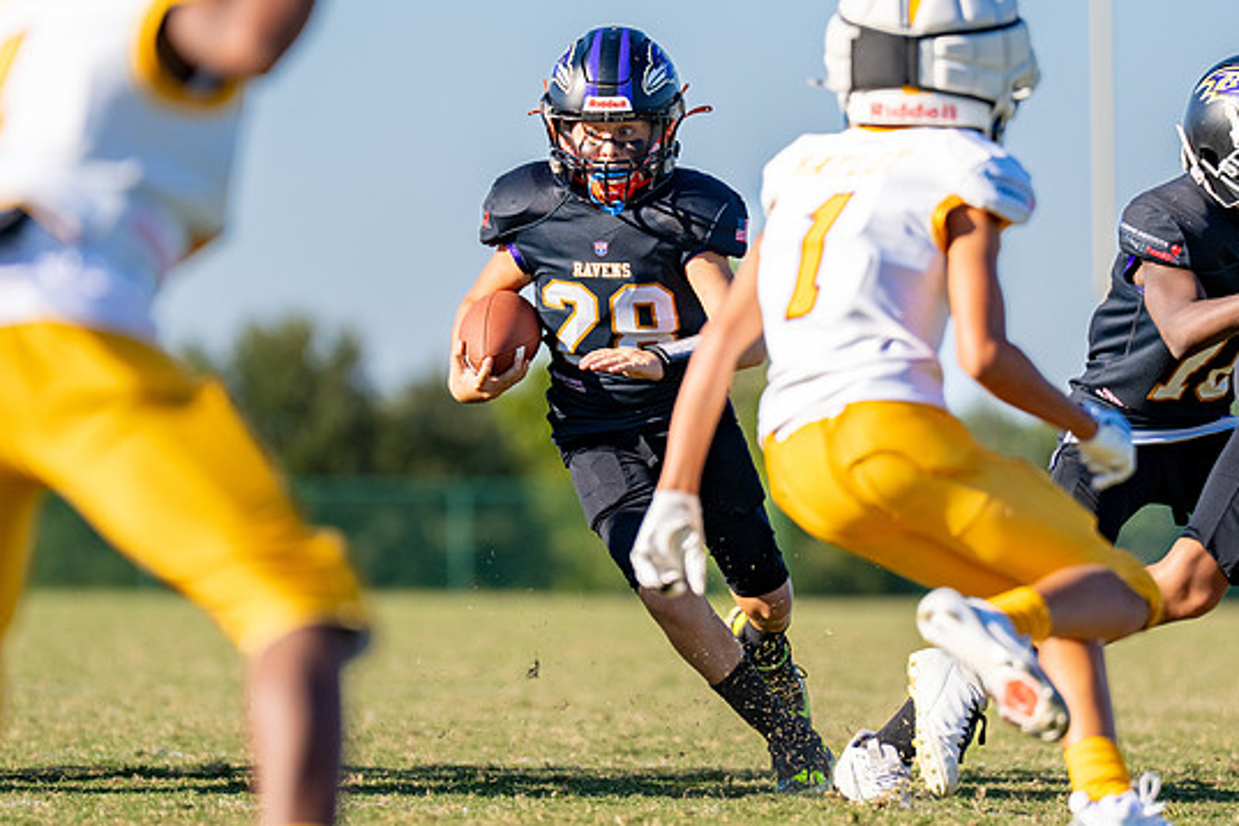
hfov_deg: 5.8
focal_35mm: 355
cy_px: 403
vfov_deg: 3.9
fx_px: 12217
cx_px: 626
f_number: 2.8
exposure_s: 1/3200
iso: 160
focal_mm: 200
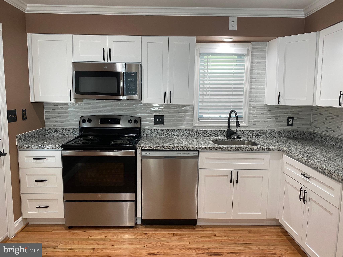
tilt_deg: -6.5
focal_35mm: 26
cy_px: 128
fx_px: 258
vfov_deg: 53.1
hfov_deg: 67.3
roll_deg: -0.6
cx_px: 172
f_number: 1.8
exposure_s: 1/60
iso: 80
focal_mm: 4.25
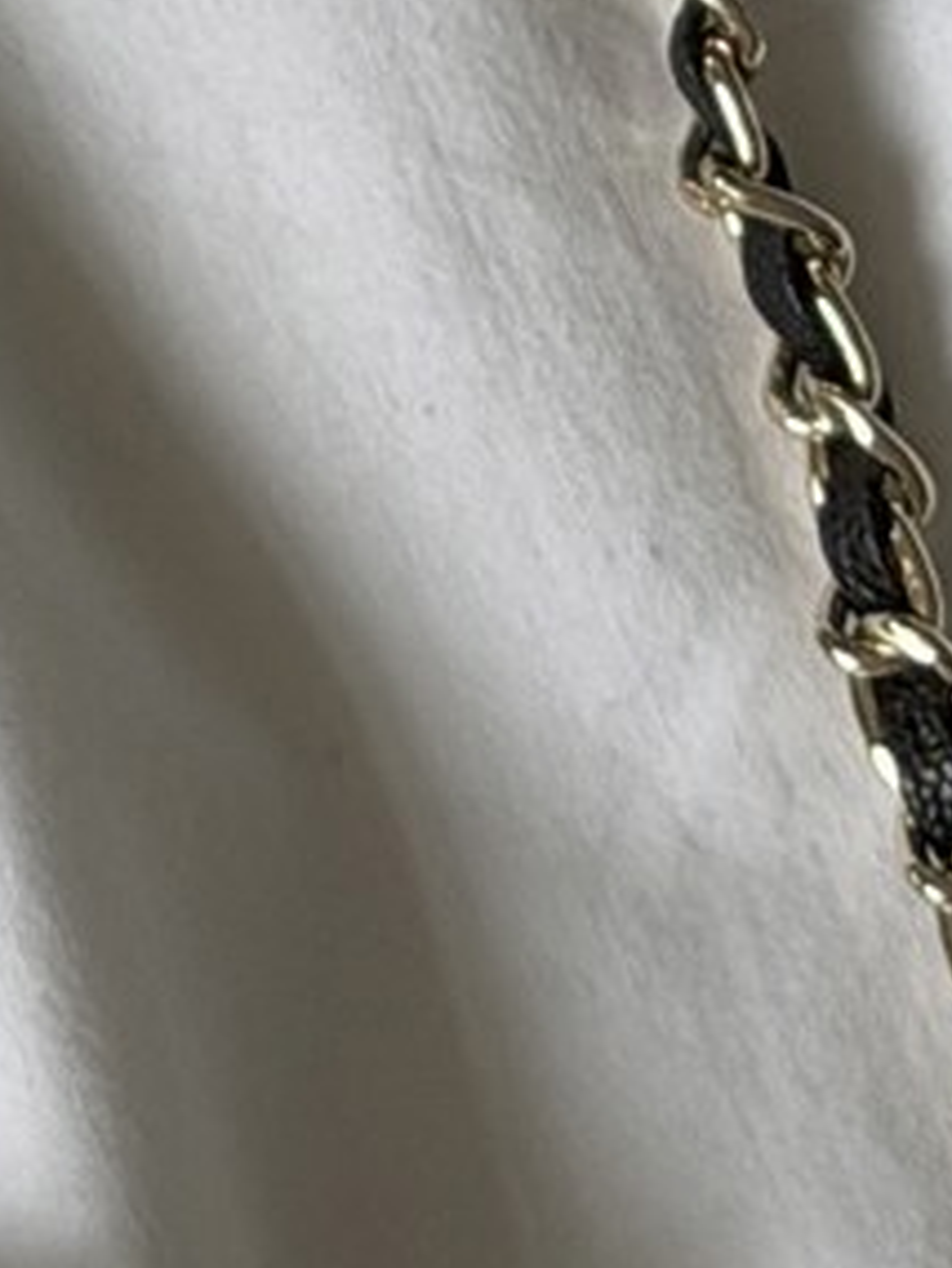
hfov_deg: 4.3
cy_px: -1993
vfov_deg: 5.6
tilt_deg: -69.1
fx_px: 12348
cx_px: -1161
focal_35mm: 337
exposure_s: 1/100
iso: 100
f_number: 1.78
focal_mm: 6.76
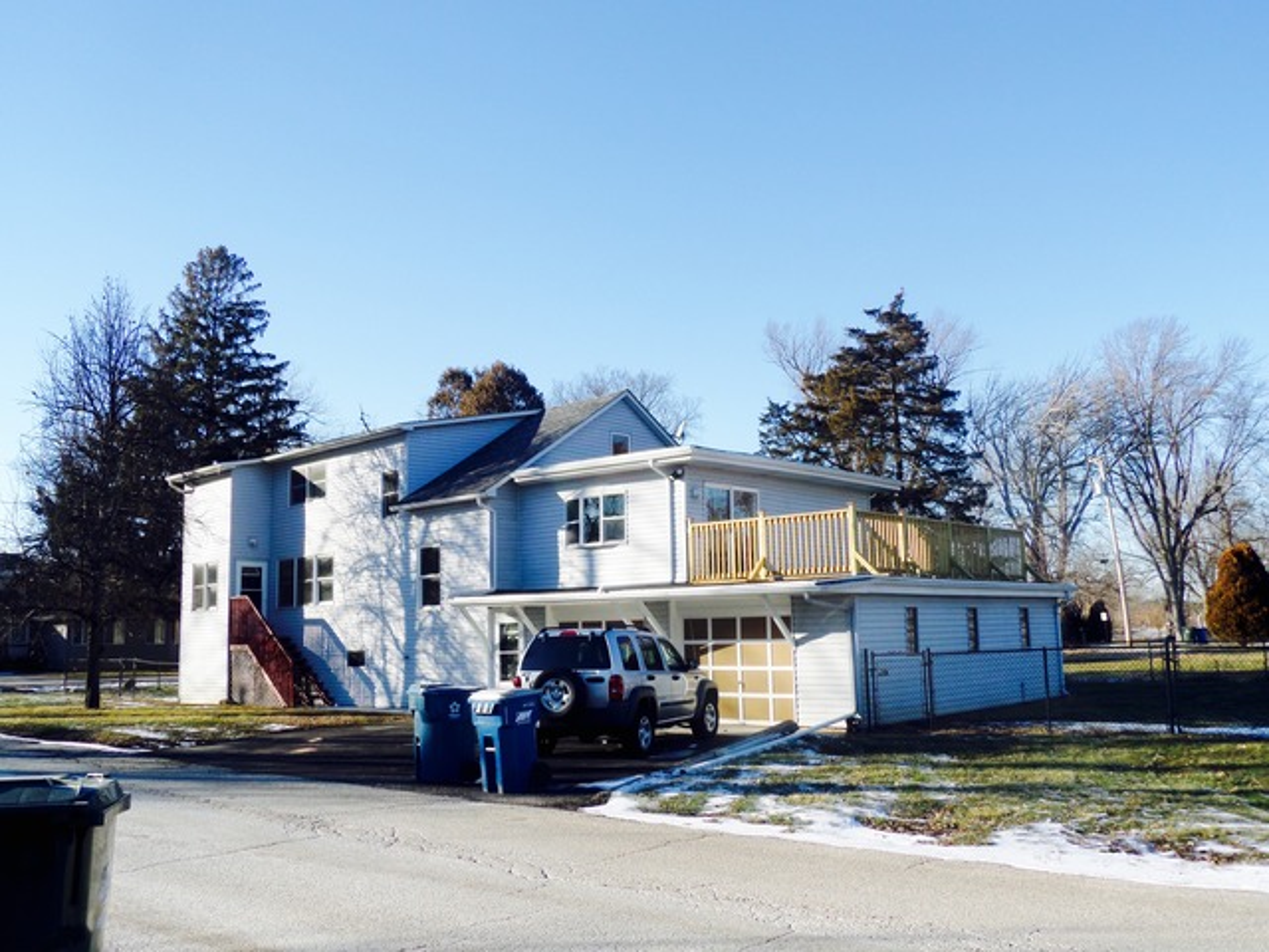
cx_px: 634
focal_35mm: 32
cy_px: 476
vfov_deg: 44.2
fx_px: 1173
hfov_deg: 56.8
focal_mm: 5.3
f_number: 3.4
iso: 100
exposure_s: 1/750
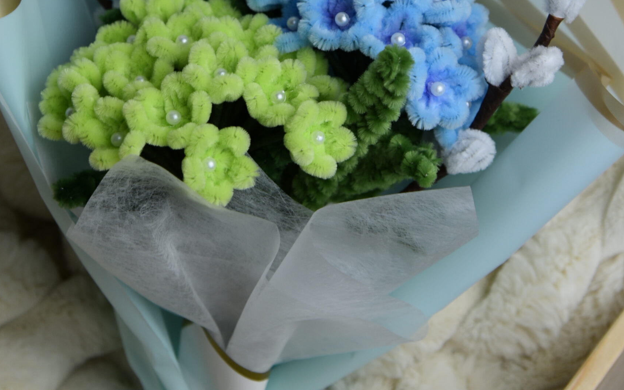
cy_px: -10
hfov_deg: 23.3
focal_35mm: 89
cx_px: 311
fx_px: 1514
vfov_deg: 14.4
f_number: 5.6
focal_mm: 58
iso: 400
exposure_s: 1/125
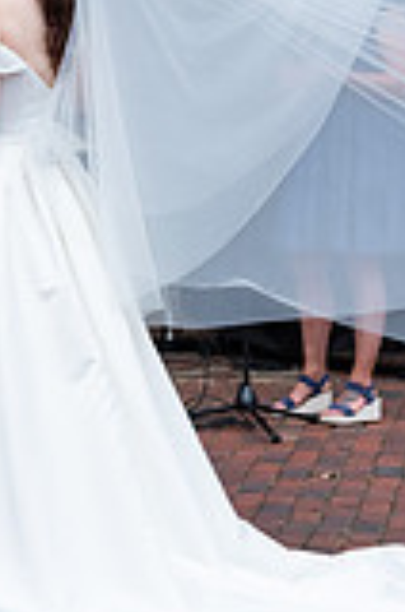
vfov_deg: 9.4
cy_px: 122
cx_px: 73
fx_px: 3728
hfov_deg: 6.2
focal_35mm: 220
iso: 250
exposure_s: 1/200
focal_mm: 52
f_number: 8
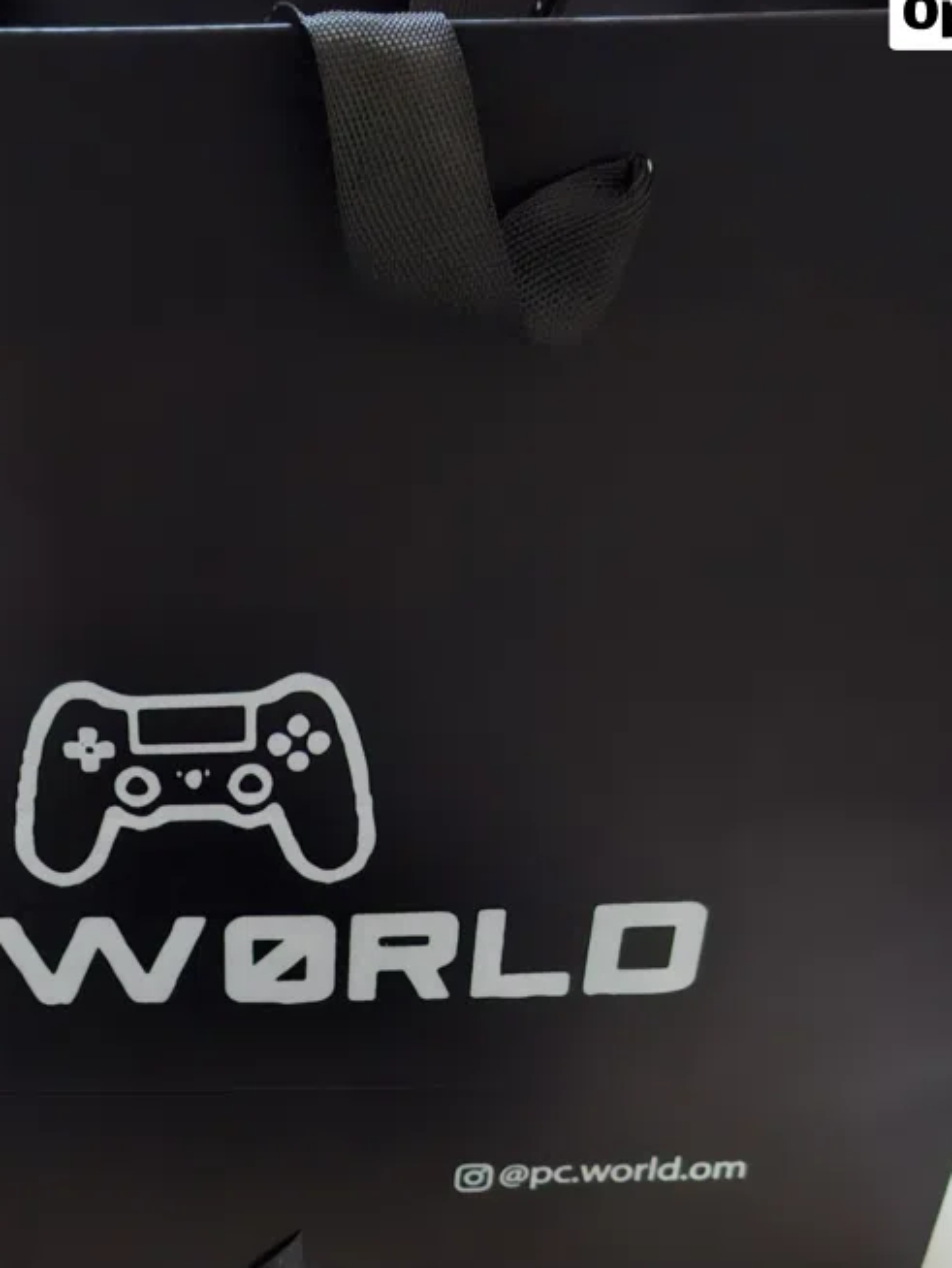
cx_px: 225
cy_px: 1188
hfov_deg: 29.7
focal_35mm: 48
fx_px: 1759
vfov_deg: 36.6
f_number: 1.8
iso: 1250
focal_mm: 5.54
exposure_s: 1/14
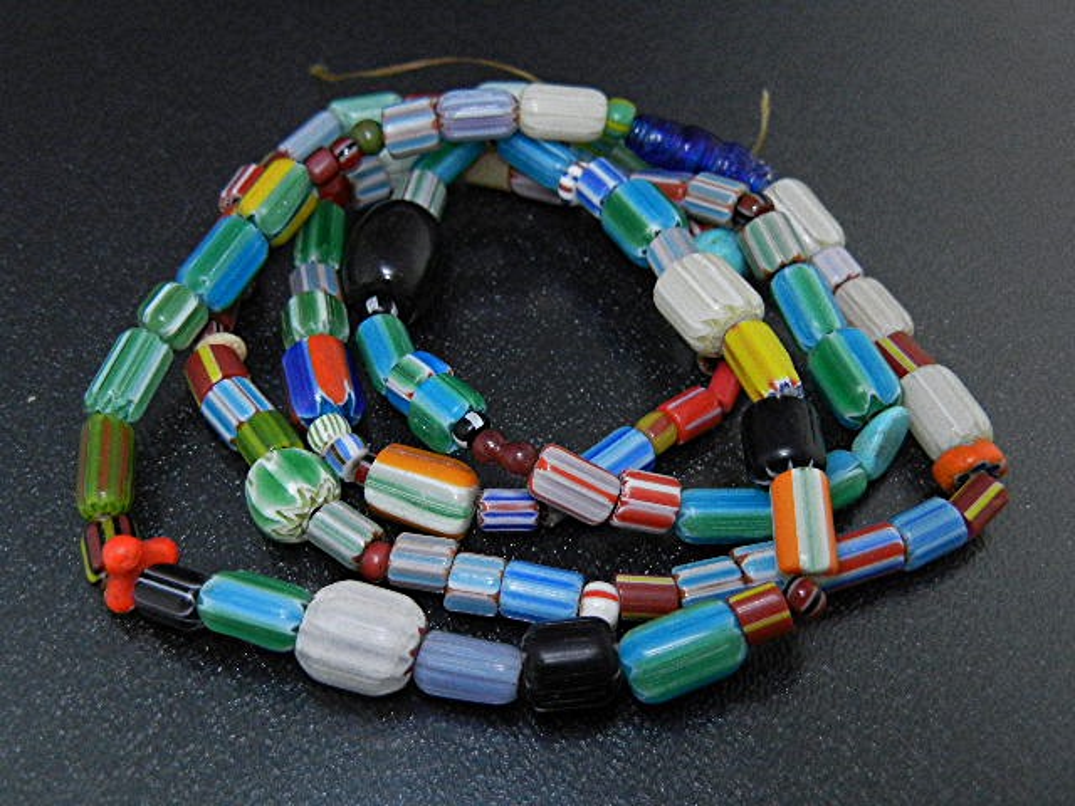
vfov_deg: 41.8
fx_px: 1056
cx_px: 538
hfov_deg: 54.0
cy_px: 403
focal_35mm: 34
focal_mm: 6.2
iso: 800
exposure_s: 1/30
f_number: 7.2
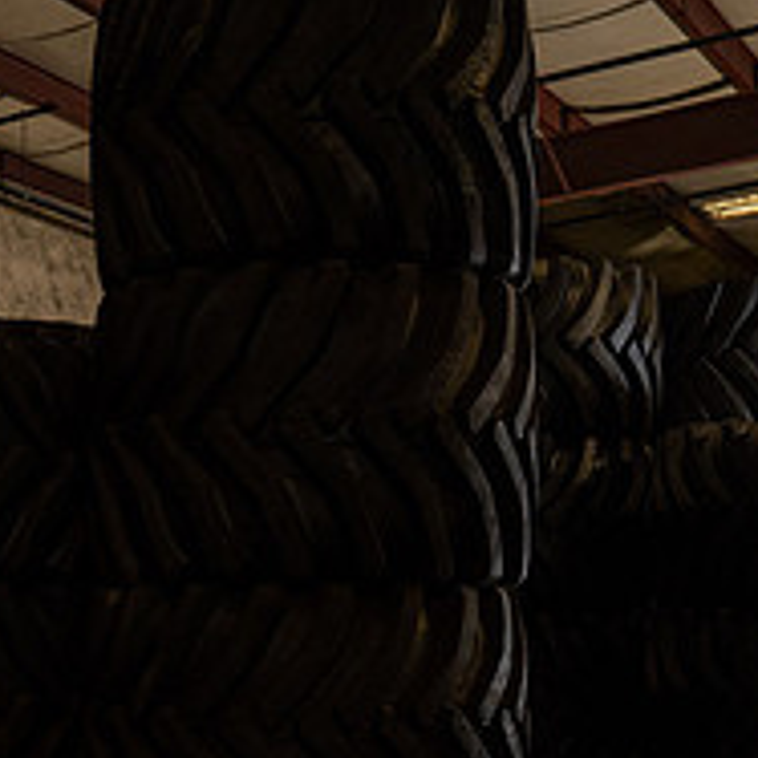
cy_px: 614
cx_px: 211
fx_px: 1957
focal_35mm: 79
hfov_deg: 21.8
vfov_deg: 21.6
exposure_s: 1/60
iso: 1000
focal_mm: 30
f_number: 4
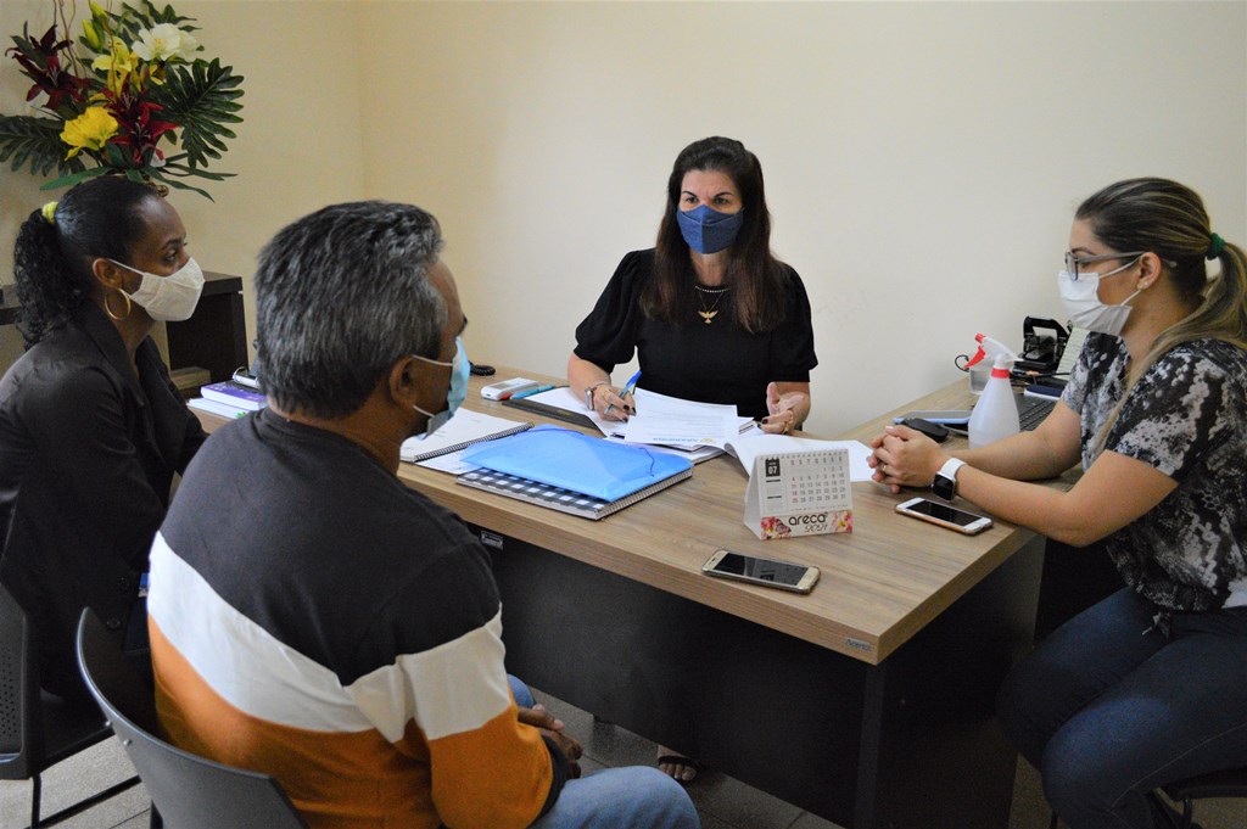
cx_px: 624
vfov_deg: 43.5
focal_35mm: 30
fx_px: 1038
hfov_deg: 62.0
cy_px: 414
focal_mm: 20
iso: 3200
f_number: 3.8
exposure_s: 1/500
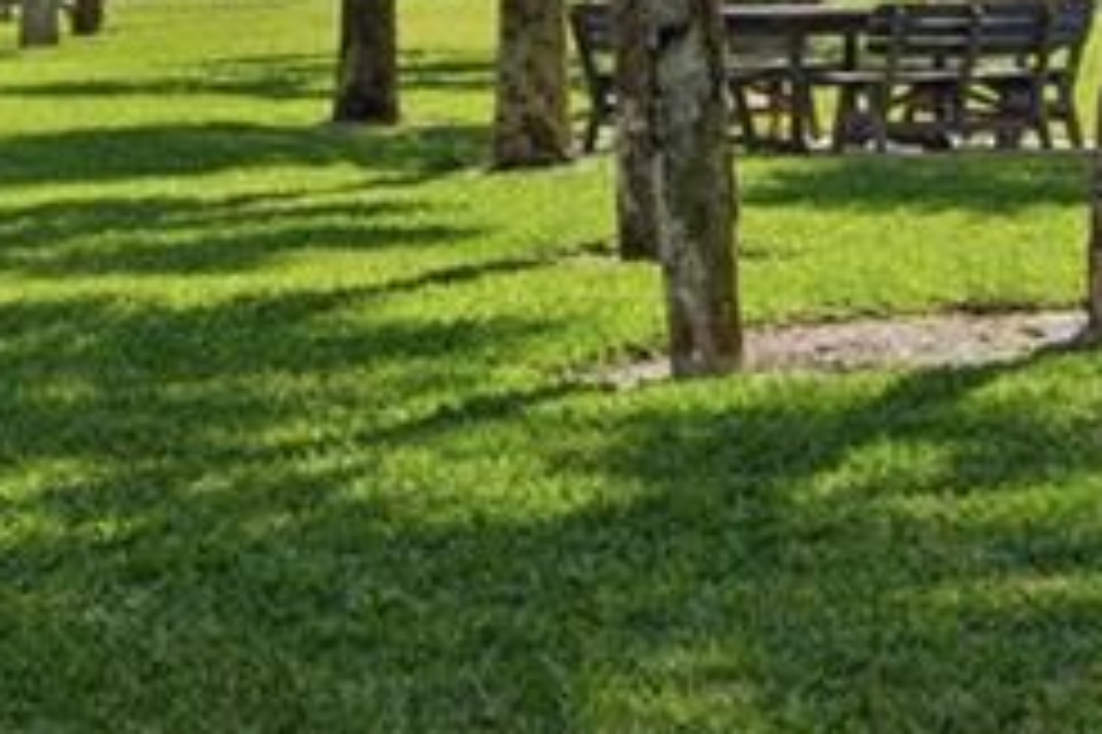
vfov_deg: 9.2
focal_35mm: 146
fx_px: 4466
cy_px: -254
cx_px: 94
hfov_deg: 13.9
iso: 400
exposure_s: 1/2500
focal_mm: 35
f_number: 9
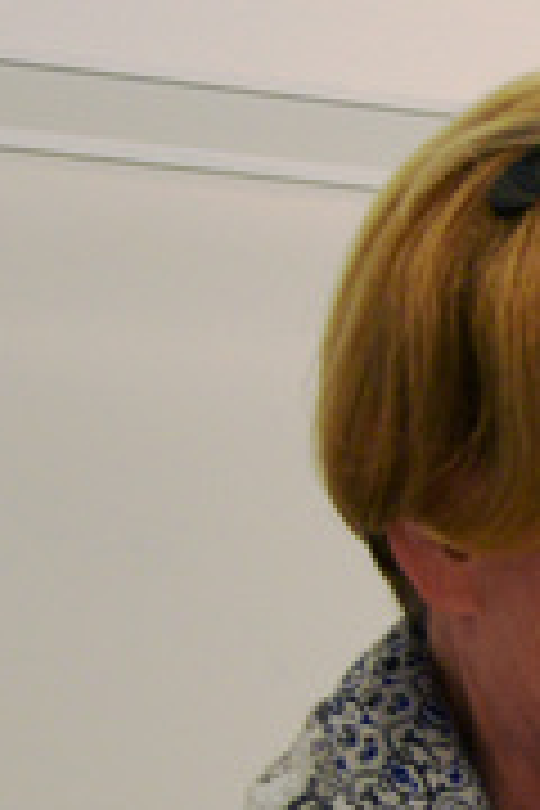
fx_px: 4117
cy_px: 673
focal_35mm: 183
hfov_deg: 6.8
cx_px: 1620
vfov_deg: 11.2
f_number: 4
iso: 450
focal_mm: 22
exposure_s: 1/60
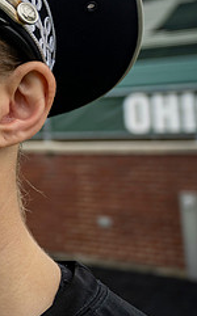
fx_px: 508
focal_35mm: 59
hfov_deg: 17.7
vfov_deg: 34.0
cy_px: 89
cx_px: -156
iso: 80
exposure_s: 1/200
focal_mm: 24
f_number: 4
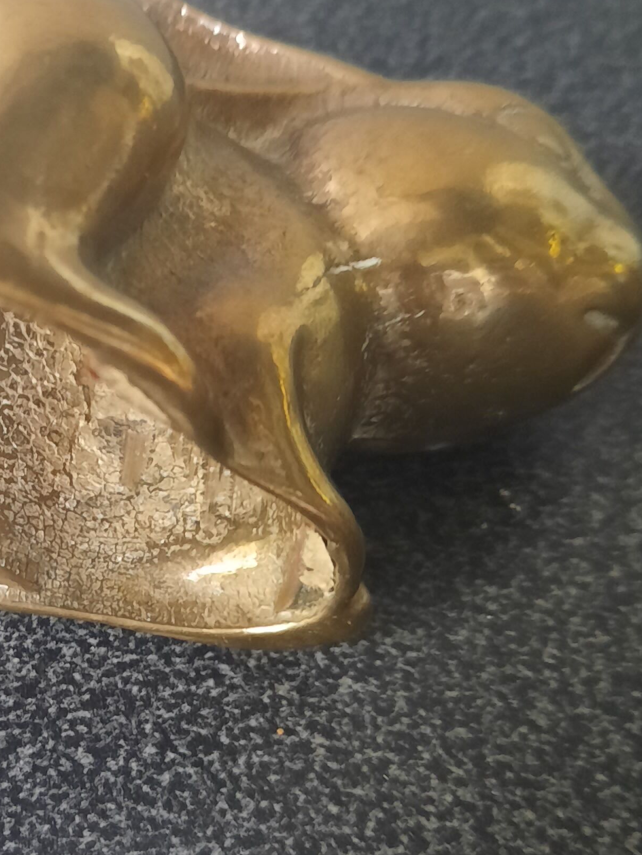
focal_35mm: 62
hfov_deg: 23.0
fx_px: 1533
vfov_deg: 31.2
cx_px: 45
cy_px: 469
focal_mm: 4.6
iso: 320
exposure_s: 1/25
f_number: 2
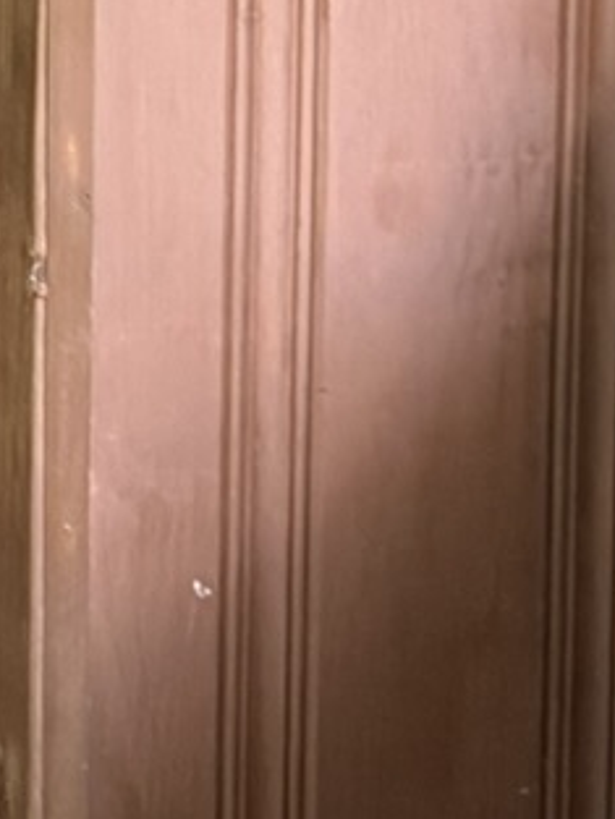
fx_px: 3717
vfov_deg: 11.3
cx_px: -1356
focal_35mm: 157
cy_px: -853
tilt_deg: -5.5
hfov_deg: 7.9
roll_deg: +0.6
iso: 500
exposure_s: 1/60
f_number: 1.78
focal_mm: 6.76
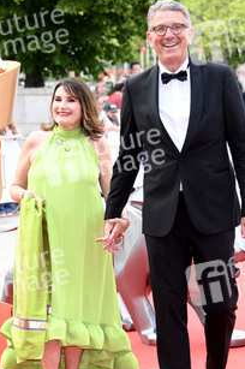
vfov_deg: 17.1
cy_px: 218
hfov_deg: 11.4
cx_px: 138
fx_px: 1228
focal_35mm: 120
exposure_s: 1/250
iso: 640
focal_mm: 92
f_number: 5.6
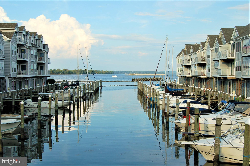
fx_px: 323
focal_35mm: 46
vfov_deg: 28.9
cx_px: 125
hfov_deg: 42.4
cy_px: 83
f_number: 9
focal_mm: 31
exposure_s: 1/320
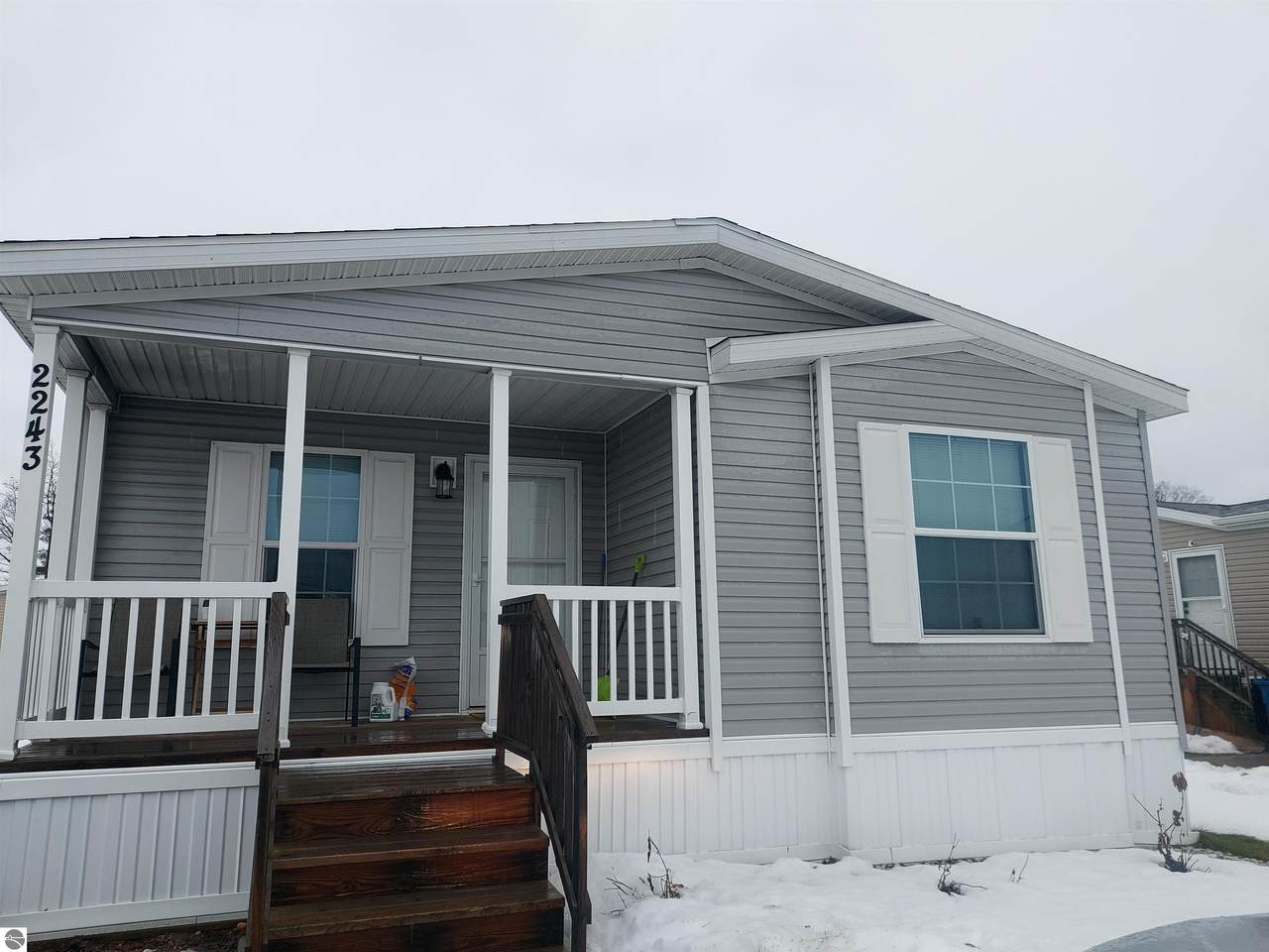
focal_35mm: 25
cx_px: 634
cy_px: 476
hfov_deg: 69.4
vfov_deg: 54.9
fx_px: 916
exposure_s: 1/240
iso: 50
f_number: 2
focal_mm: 4.6
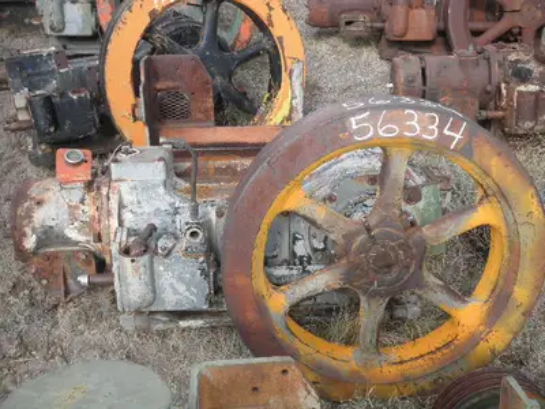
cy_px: 204
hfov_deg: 42.9
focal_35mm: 44
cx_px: 272
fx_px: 693
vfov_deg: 32.9
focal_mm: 7.9
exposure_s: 1/320
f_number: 3.4
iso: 64
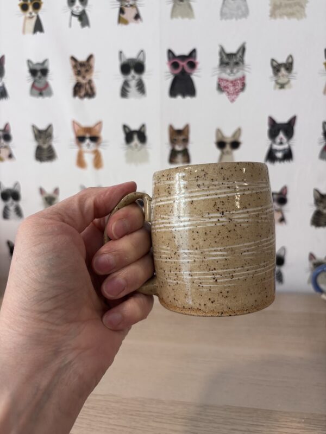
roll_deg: -1.0
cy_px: 217
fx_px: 326
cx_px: 163
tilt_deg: -14.4
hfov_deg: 53.1
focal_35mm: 26
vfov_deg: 67.3
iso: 125
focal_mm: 5.96
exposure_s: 1/60
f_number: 1.6
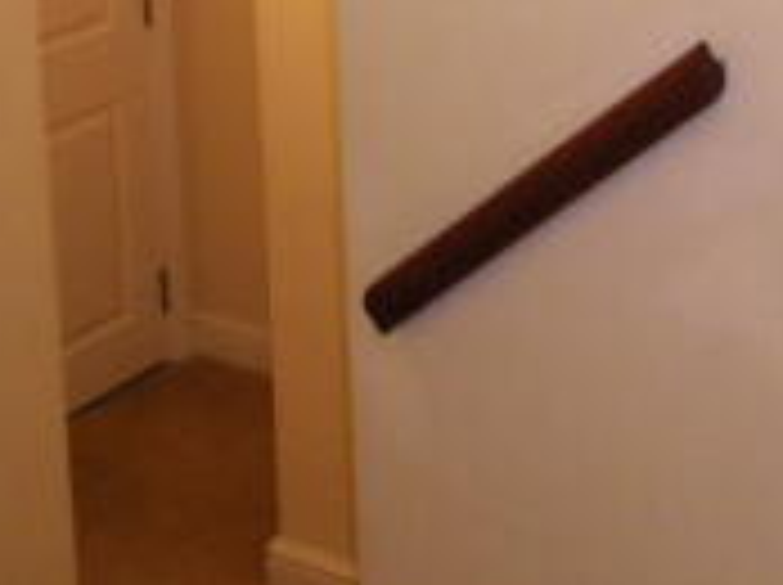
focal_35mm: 94
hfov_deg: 20.3
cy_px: -209
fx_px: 2123
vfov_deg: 14.9
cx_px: 772
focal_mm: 4.9
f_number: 2.6
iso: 400
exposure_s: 1/60
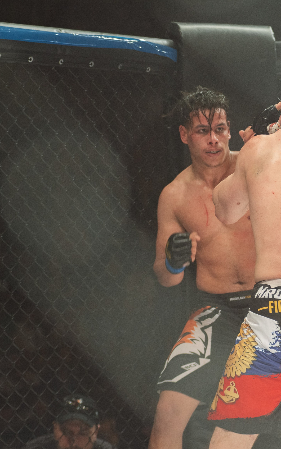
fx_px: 1789
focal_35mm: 146
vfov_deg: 14.3
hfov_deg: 9.0
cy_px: 224
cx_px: 225
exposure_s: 1/320
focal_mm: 95
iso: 1100
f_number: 4
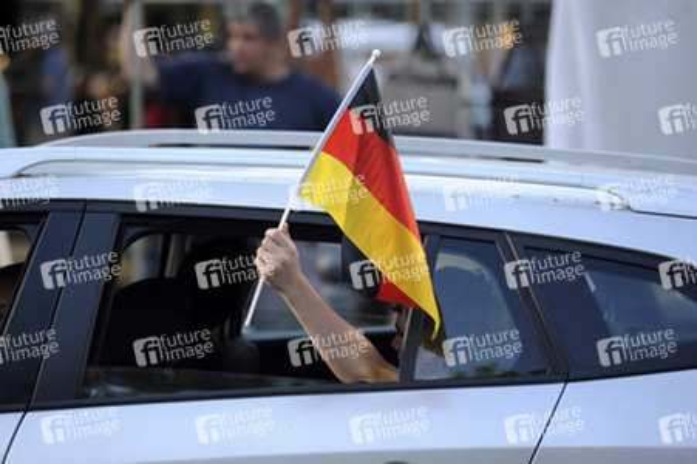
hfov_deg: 10.3
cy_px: 232
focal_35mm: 200
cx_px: 348
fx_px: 3869
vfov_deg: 6.9
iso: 1000
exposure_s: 1/500
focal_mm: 200
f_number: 4.5
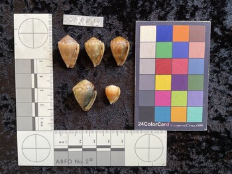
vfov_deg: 48.3
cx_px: 116
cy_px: 87
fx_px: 194
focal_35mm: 29
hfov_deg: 61.6
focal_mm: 3
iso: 40
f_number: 1.8
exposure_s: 1/50
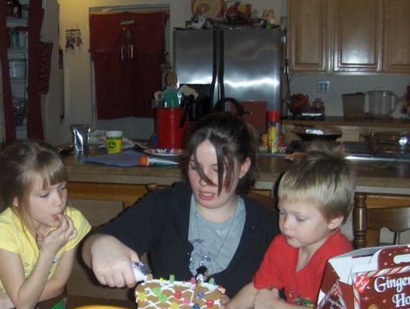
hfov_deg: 34.6
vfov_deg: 26.5
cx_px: 138
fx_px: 653
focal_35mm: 55
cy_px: 196
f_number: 3.5
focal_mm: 6.5
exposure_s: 1/60
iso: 100
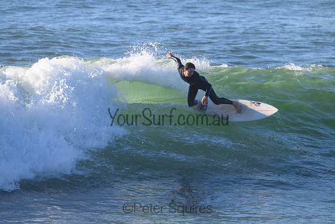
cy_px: 112
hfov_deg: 3.3
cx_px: 168
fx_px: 5771
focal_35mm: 620
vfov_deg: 2.2
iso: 2200
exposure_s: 1/2000
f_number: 11
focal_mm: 620
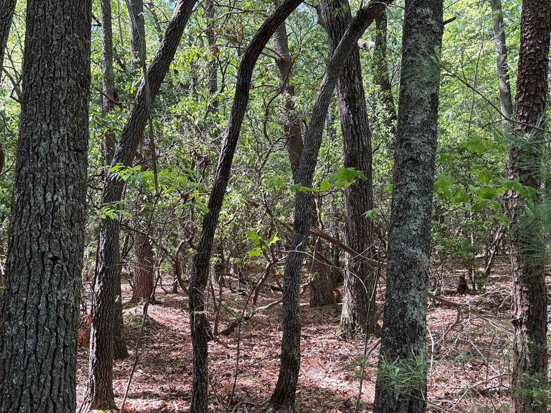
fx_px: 605
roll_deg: +0.1
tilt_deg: +2.9
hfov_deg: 48.9
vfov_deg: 37.3
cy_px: 277
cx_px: 255
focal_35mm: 38
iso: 64
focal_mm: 6.76
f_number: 1.78
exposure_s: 1/148
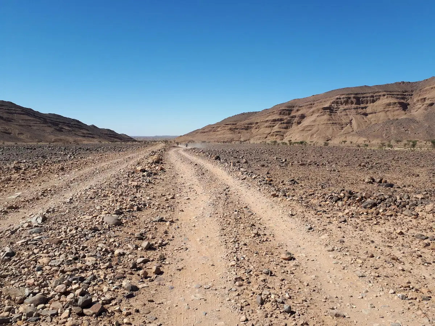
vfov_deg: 51.4
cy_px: 163
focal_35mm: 27
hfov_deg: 65.3
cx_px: 218
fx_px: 339
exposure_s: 1/1675
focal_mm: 3.6
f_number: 1.9
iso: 40
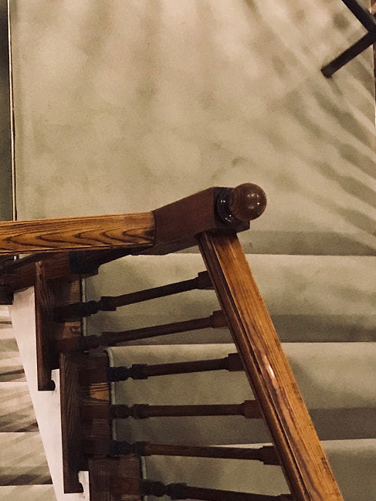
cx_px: -27
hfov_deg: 20.4
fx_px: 999
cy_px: 356
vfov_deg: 27.9
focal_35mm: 69
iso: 80
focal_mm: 3.99
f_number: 1.8
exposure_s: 1/8
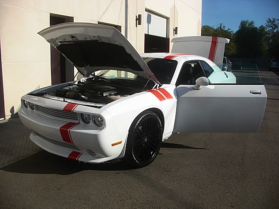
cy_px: 104
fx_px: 290
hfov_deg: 51.4
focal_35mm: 36
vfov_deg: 39.7
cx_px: 140
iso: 50
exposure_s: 1/200
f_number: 7.9
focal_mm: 6.3
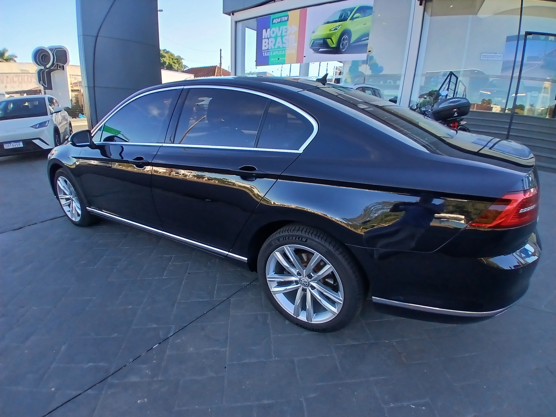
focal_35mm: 17
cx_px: 278
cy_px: 208
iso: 50
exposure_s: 1/153
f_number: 2.2
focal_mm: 1.4
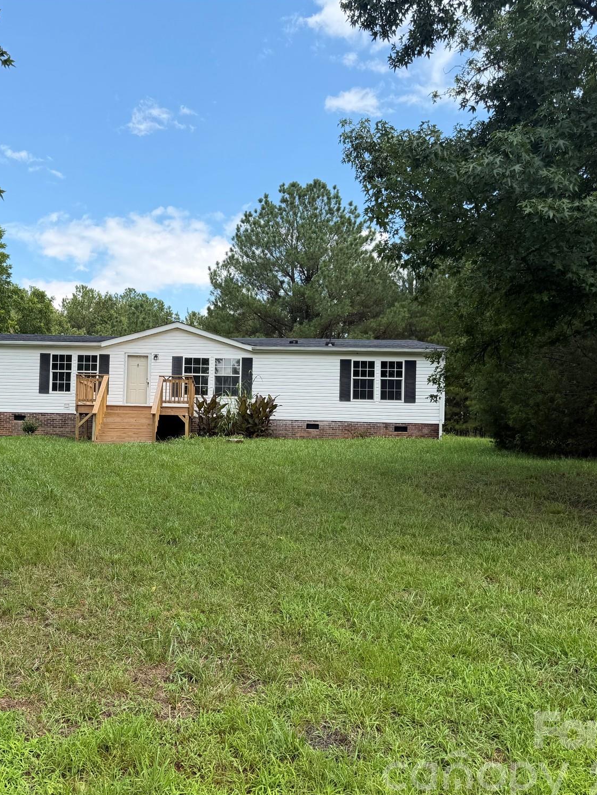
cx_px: 157
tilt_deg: +1.5
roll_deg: -2.3
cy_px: 406
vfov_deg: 55.3
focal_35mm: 33
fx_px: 759
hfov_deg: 41.8
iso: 80
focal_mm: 6.76
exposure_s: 1/2370
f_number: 1.78
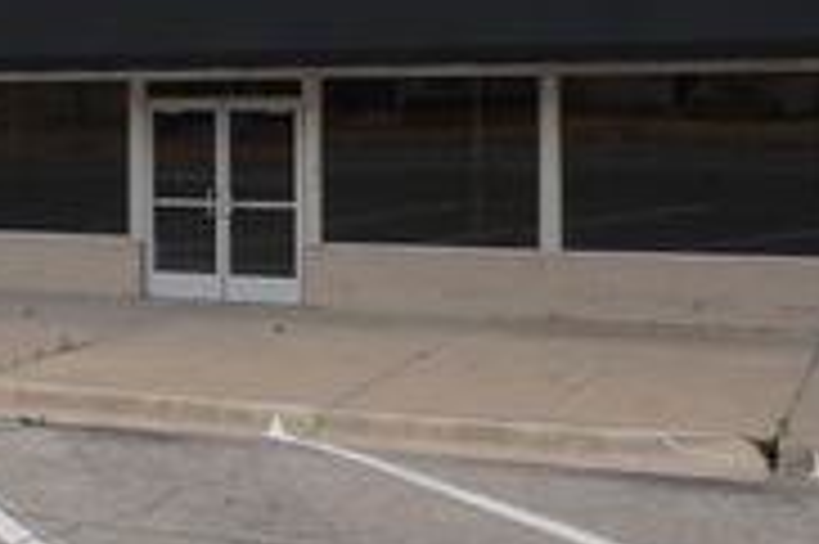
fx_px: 1500
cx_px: 234
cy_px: 117
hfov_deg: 30.2
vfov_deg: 20.4
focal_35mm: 66
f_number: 9
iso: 100
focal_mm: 16
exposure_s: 1/100
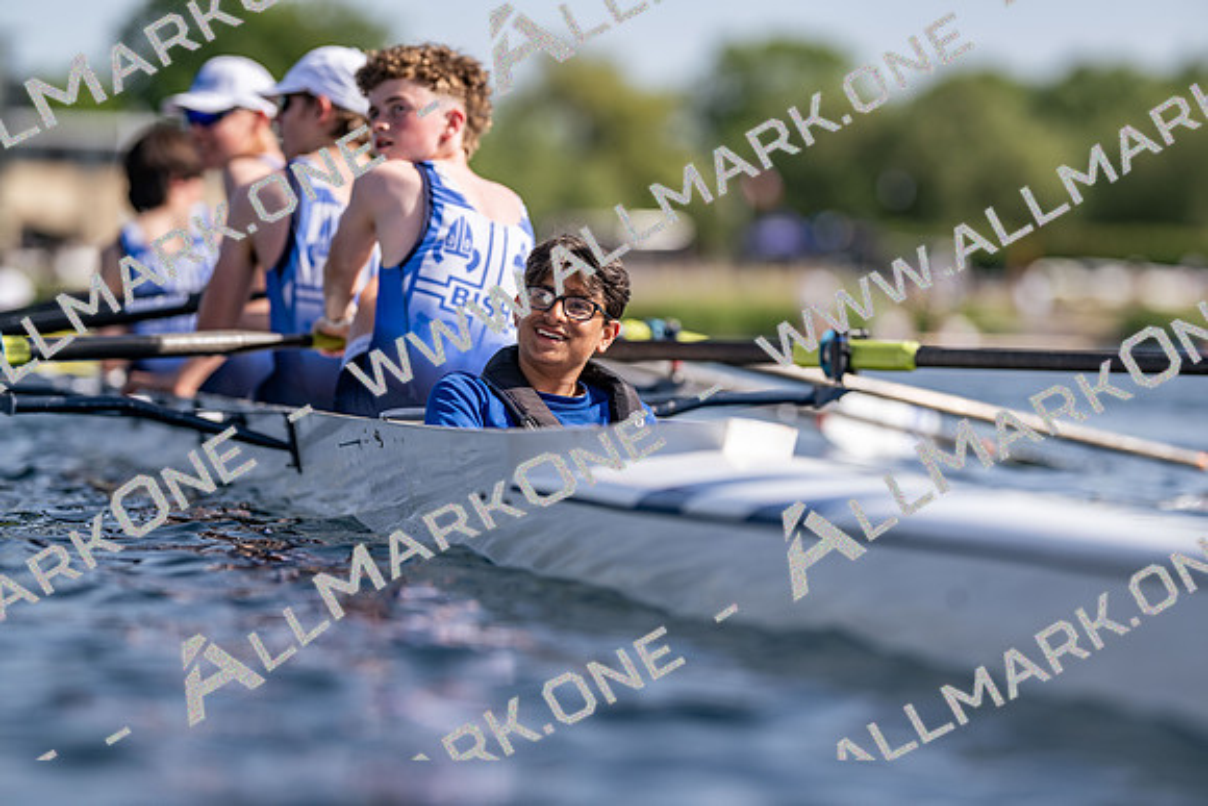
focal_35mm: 135
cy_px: 403
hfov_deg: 15.2
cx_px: 604
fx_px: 4531
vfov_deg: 10.2
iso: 64
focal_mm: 135
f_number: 1.8
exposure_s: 1/4000
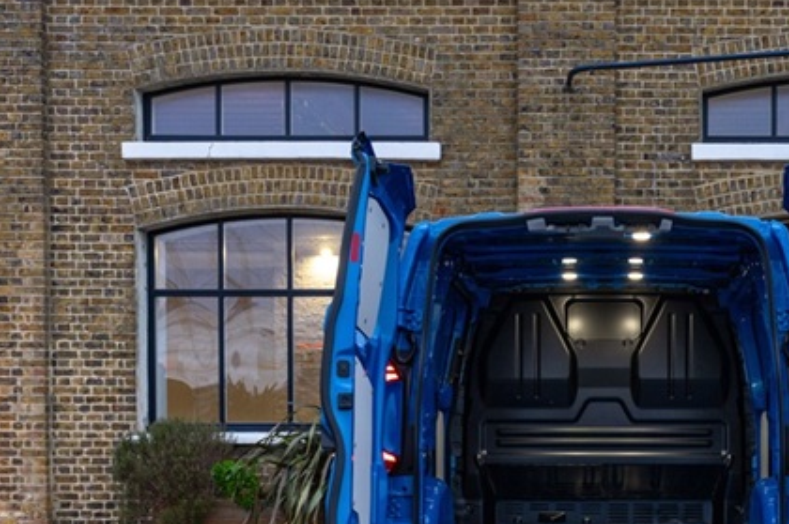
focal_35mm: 64
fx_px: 1401
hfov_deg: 30.9
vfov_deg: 20.9
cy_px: 429
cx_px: 599
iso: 640
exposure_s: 1/50
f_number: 5
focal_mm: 35
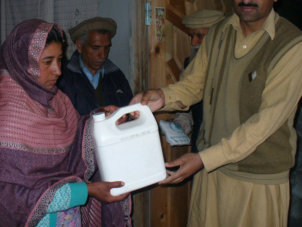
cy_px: 103
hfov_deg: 43.8
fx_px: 375
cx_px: 131
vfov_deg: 33.6
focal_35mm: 43
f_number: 2.8
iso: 100
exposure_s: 1/60
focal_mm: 6.1
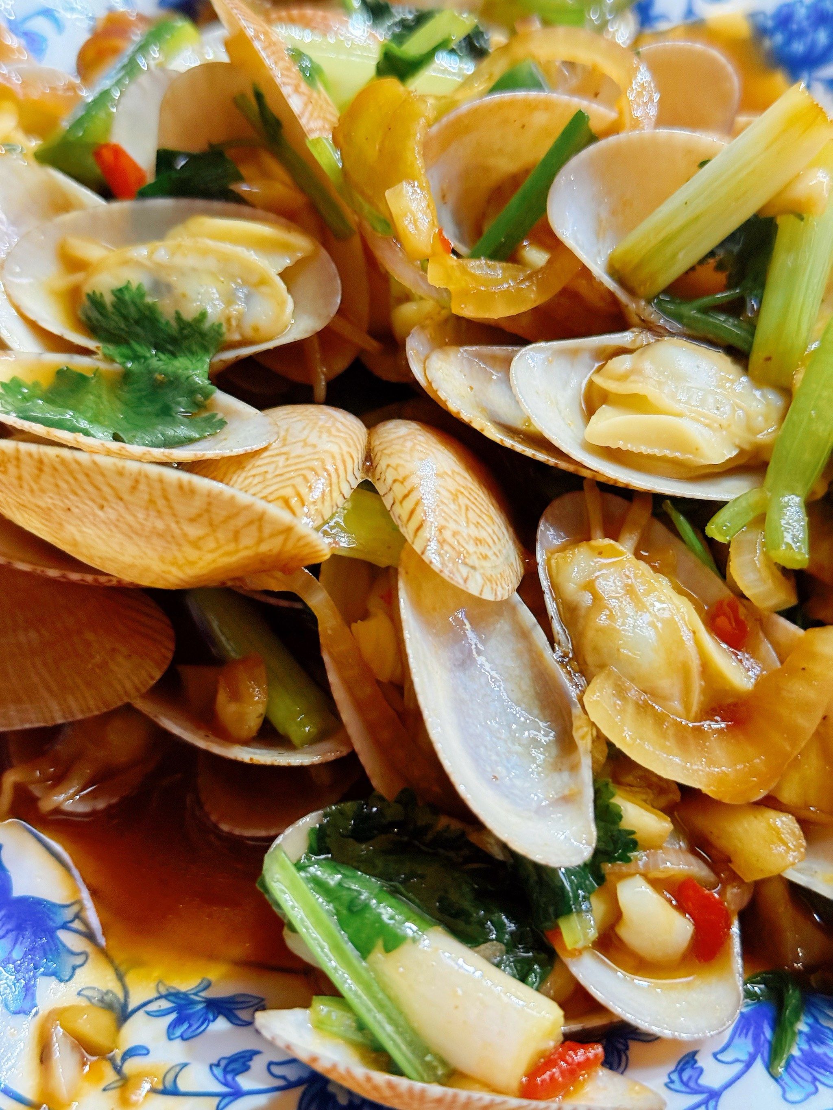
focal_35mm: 48
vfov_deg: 39.7
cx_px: 416
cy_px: 555
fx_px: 1540
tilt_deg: -59.6
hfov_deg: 30.3
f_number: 1.78
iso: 500
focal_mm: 6.86
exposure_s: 1/33
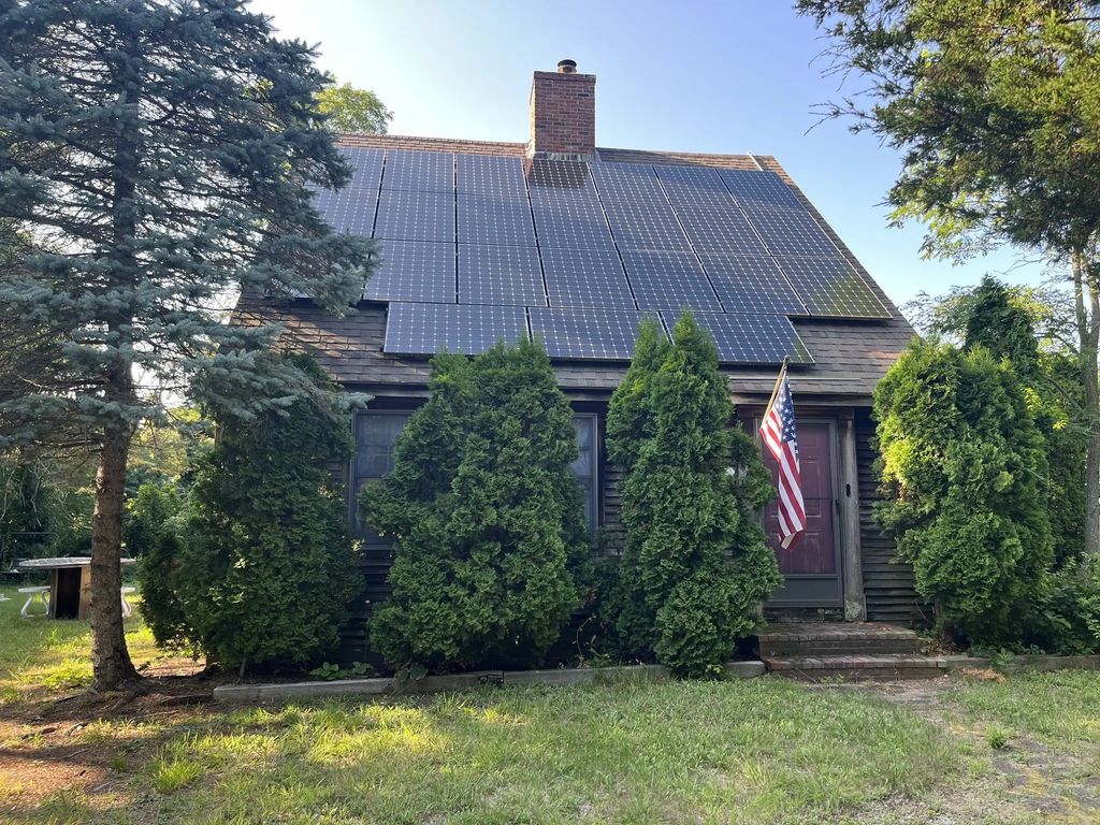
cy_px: 412
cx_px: 550
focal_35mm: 26
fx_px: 826
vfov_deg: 53.1
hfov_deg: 67.3
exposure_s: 1/209
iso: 40
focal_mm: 5.1
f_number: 1.6
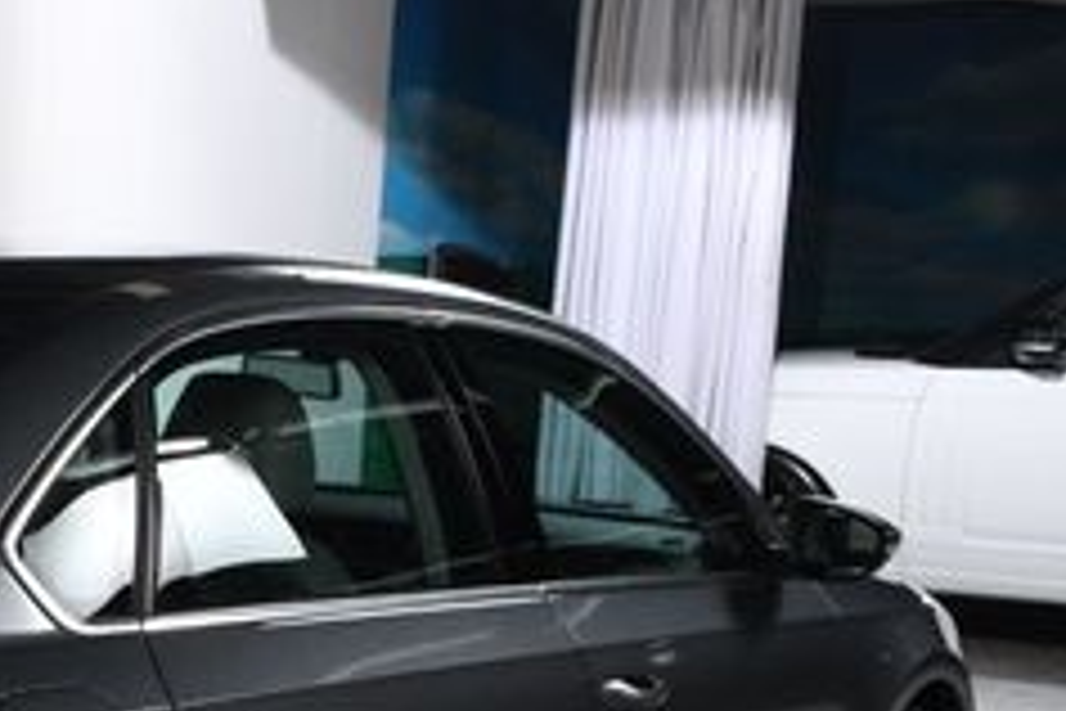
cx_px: -225
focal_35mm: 89
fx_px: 2635
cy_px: 842
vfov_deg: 14.9
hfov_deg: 21.2
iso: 100
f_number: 11
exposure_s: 1/160
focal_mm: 22
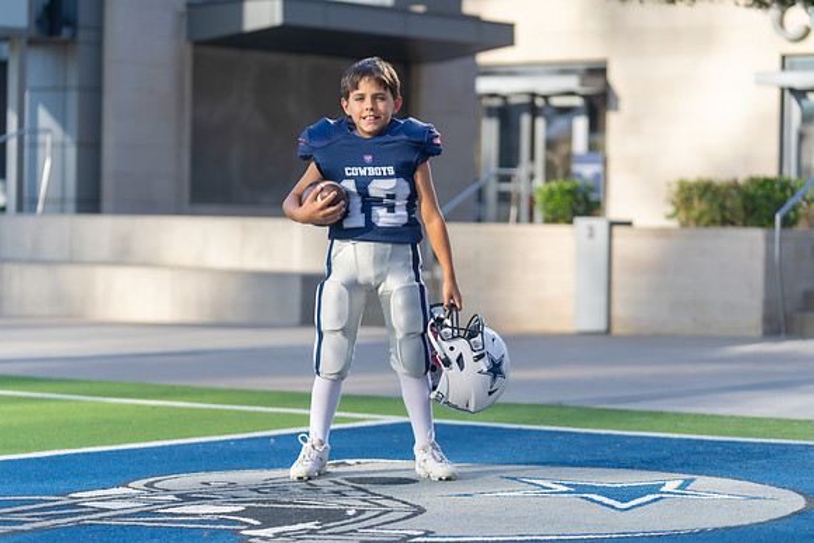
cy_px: 272
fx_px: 2365
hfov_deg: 19.5
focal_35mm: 105
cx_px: 407
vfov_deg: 13.1
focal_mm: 100
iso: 100
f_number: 2.8
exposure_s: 1/500
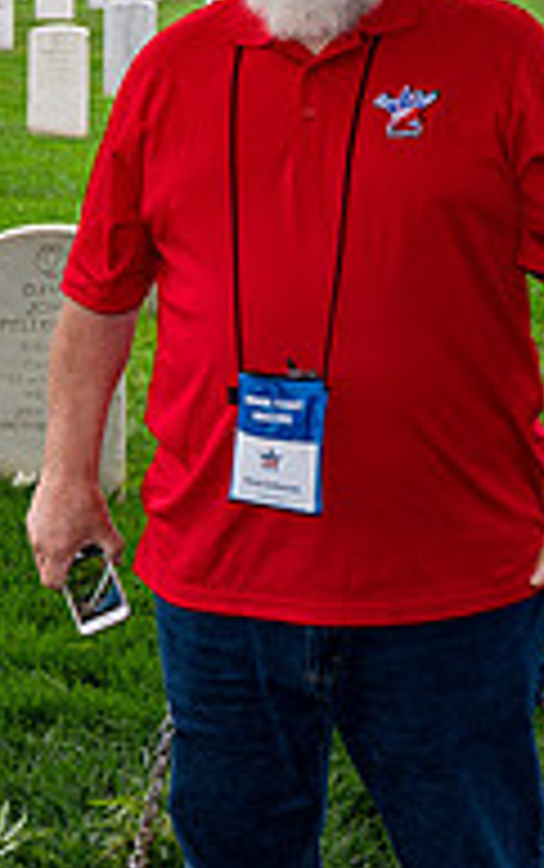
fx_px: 2675
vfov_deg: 18.4
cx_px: -216
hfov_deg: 11.2
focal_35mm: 113
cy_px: 450
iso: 250
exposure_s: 1/100
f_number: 6.3
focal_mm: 37
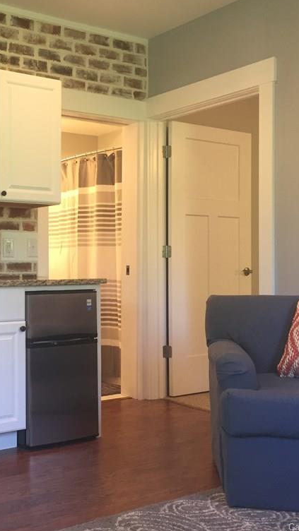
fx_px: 606
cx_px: 8
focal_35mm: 43
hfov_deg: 26.4
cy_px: 263
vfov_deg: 47.4
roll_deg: -0.8
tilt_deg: -0.6
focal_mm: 4.15
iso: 100
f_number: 2.2
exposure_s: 1/33
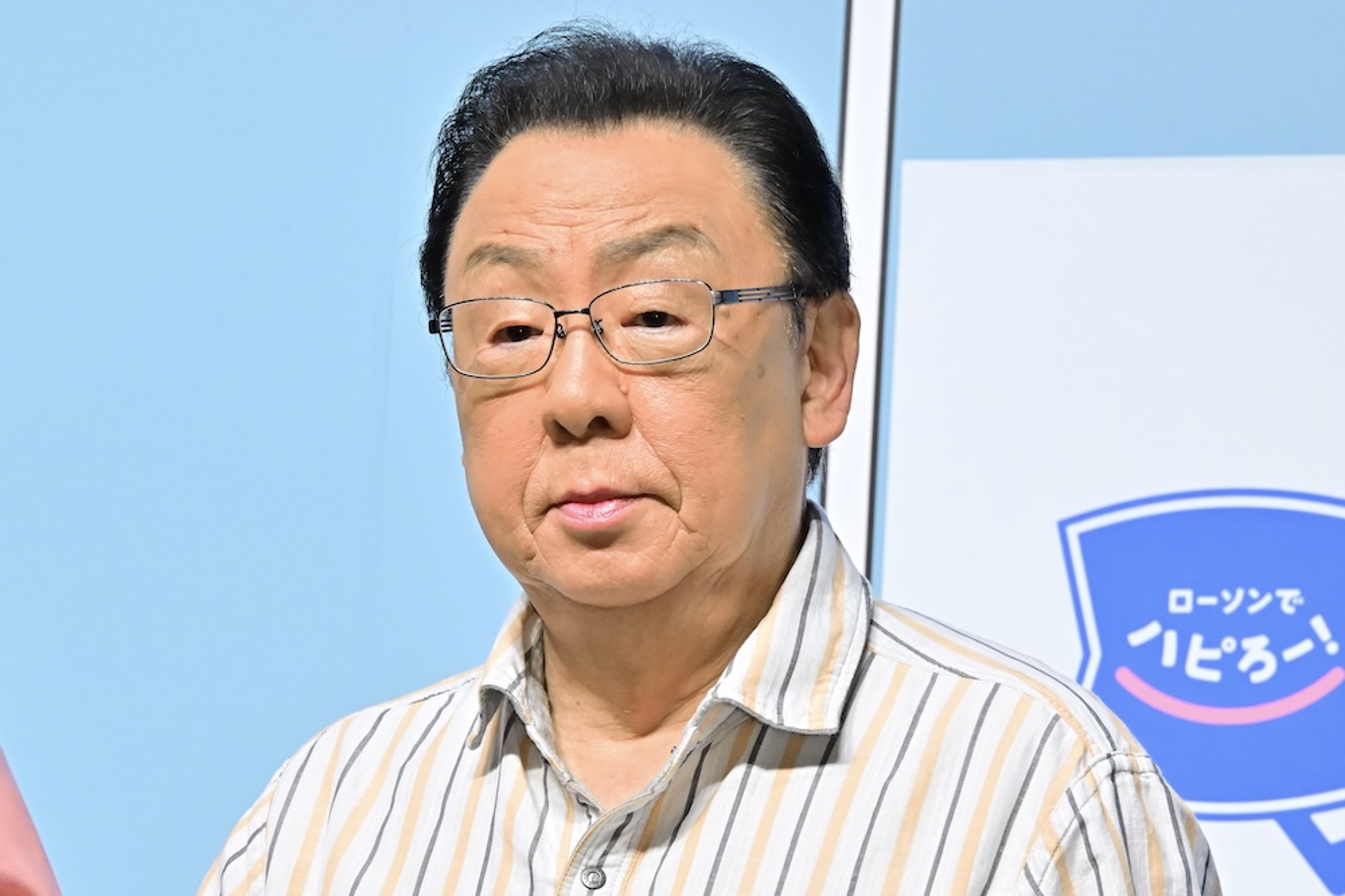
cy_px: 448
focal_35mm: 300
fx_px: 11204
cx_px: 672
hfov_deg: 6.9
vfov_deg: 4.6
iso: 4000
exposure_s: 1/250
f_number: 13
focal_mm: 200
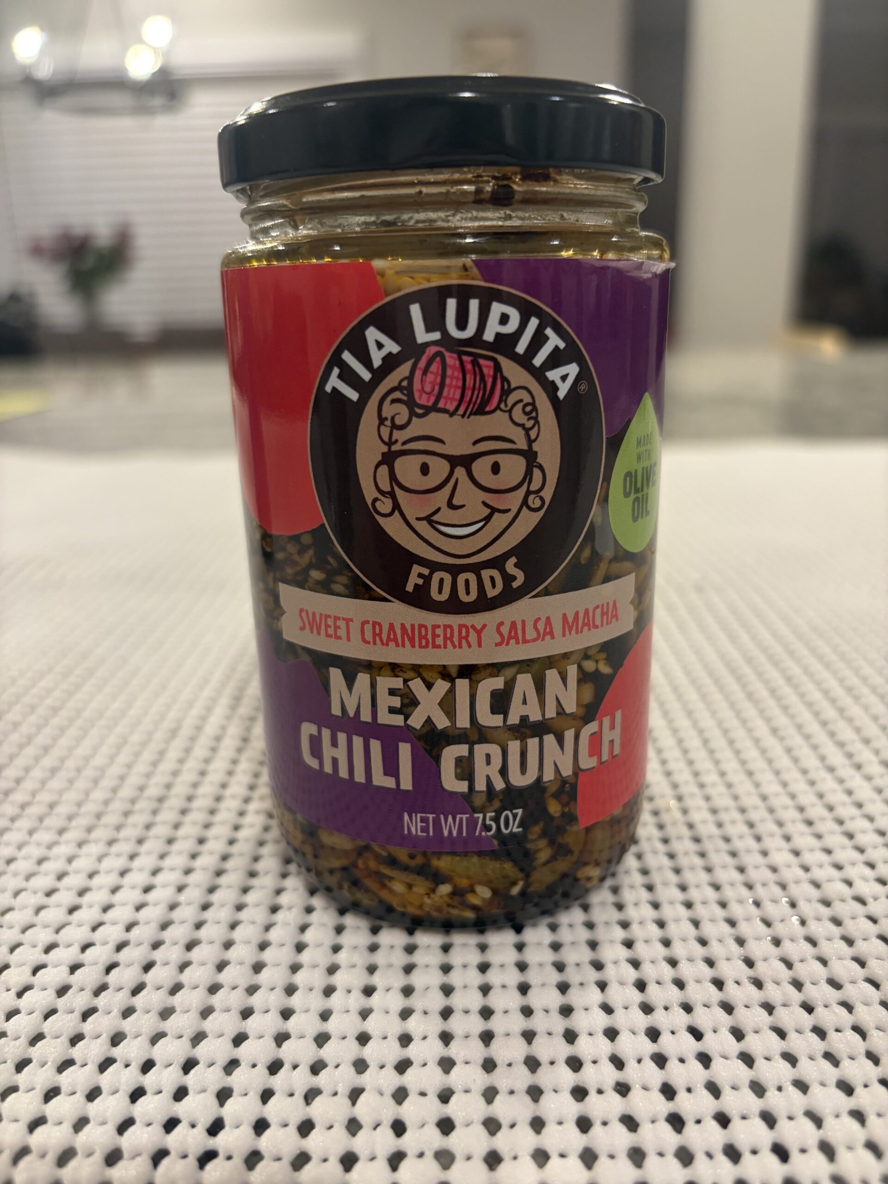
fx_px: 889
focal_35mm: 26
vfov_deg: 67.3
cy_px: 592
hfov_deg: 53.1
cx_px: 444
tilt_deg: -17.8
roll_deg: +0.9
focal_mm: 5.96
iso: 160
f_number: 1.6
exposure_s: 1/60
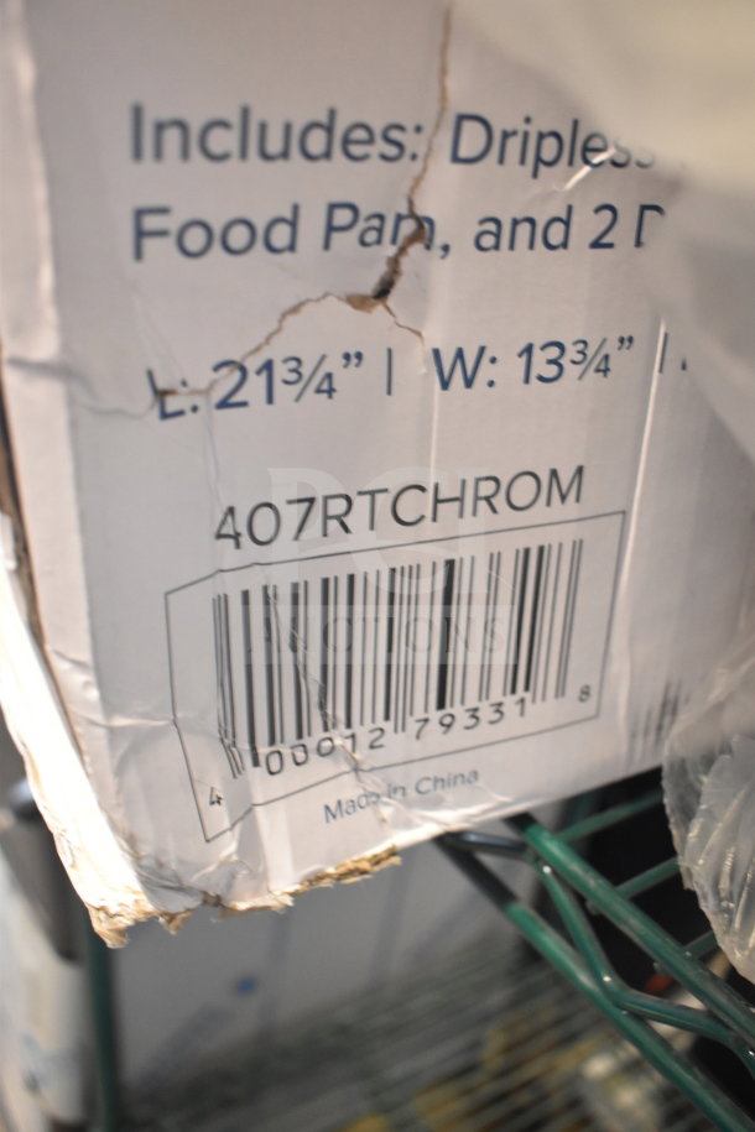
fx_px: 1038
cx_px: 378
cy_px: 566
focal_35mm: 33
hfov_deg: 40.0
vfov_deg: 57.2
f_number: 3.8
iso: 2200
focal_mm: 22
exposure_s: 1/30
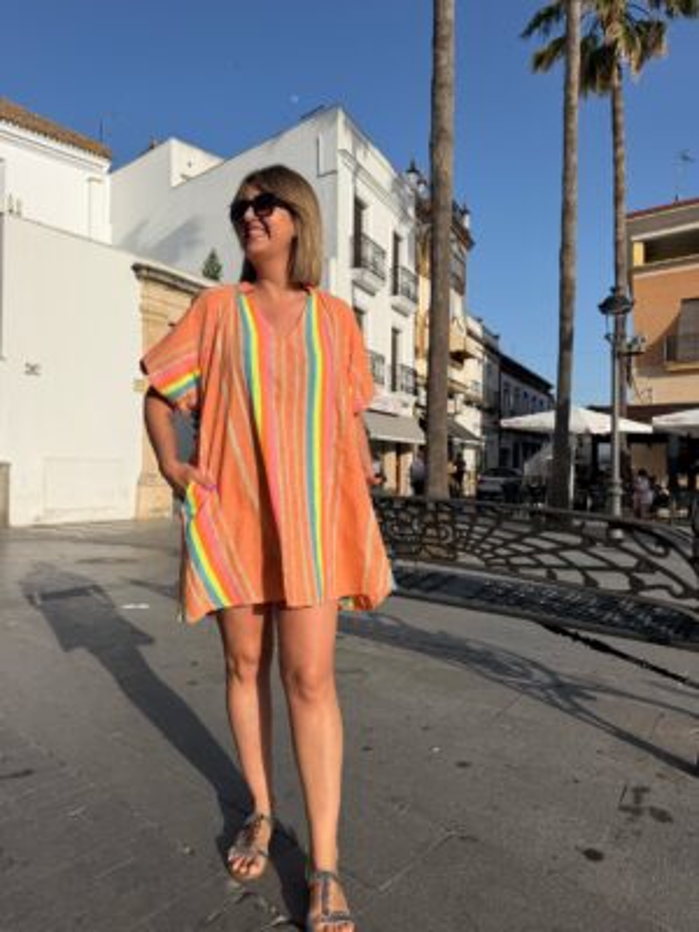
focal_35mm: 24
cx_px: 350
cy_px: 466
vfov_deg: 71.6
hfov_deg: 56.8
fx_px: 646
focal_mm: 6.76
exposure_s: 1/6173
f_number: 1.78
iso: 80
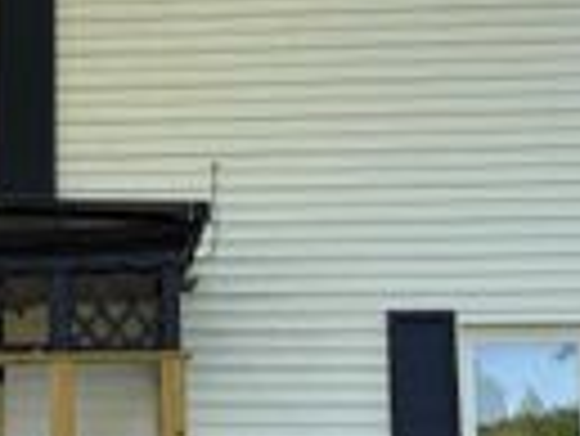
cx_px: -81
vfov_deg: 14.6
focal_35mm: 101
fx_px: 1694
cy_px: 303
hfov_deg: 18.6
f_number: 1.6
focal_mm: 5.96
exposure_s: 1/830
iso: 64
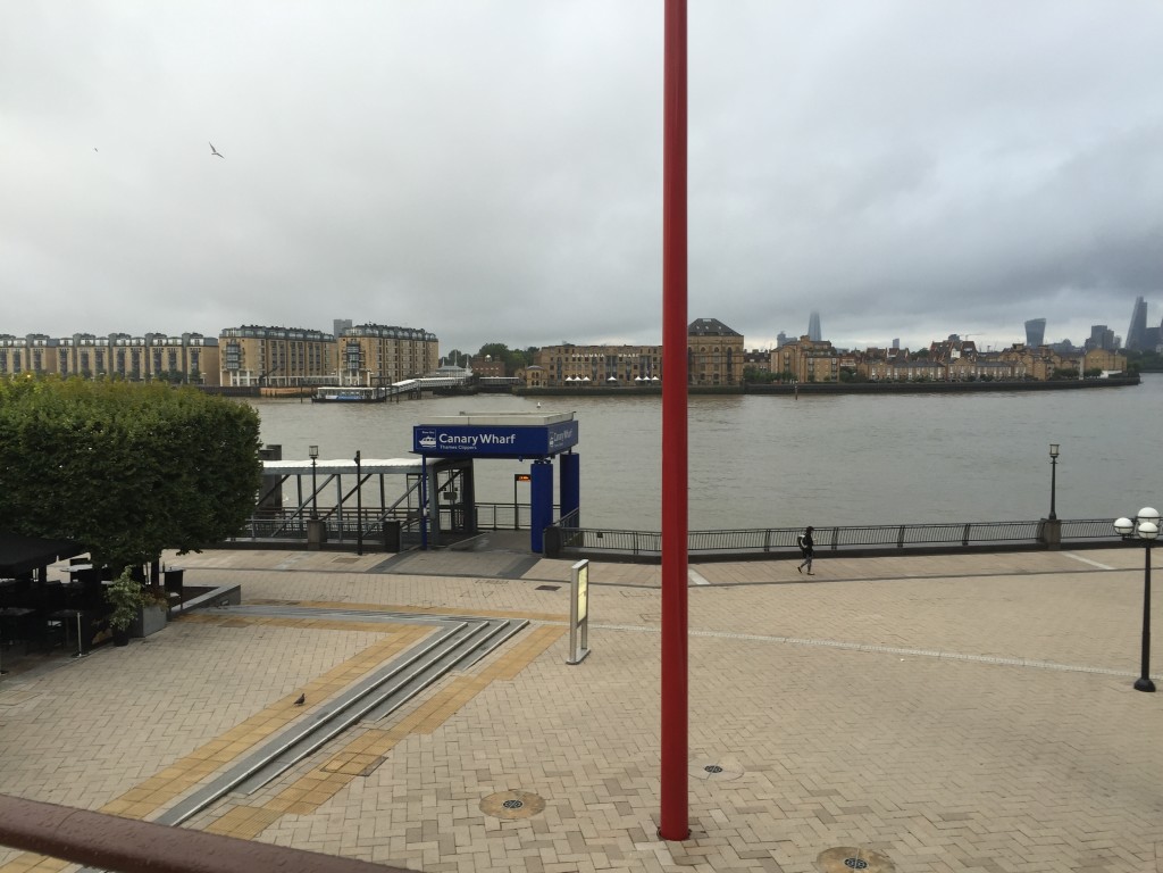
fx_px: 974
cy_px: 436
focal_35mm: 29
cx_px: 582
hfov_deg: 61.7
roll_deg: -0.5
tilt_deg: -4.6
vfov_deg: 48.2
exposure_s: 1/124
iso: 32
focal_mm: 4.15
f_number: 2.2
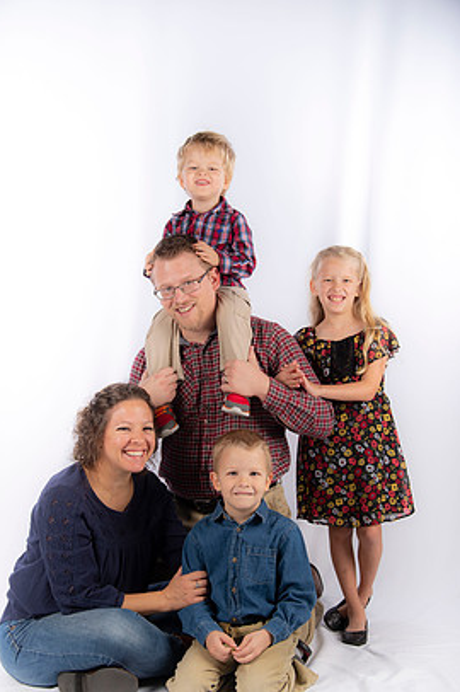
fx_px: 979
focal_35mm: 51
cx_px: 219
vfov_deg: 38.9
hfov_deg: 26.4
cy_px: 382
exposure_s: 1/200
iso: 100
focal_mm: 46
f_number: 5.6
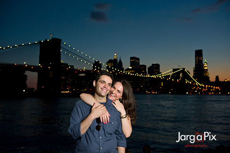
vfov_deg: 37.8
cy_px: 76
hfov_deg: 54.5
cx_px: 115
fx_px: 223
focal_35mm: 35
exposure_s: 1/125
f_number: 4
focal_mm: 35
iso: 1600
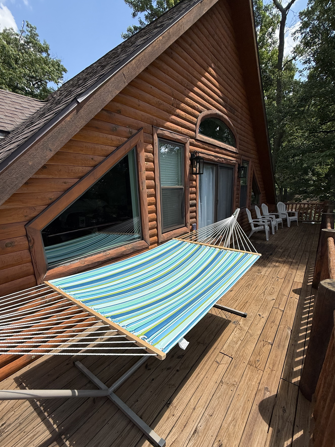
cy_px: 250
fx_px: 206
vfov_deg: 94.1
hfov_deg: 78.1
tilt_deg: -14.1
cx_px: 161
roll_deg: +1.7
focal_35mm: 16
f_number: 2.2
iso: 50
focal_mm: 2.22
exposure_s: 1/2237
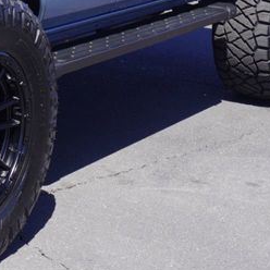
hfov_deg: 12.6
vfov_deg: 13.0
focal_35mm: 132
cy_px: -32
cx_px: -134
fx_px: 1163
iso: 100
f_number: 9
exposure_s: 1/125
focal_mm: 25
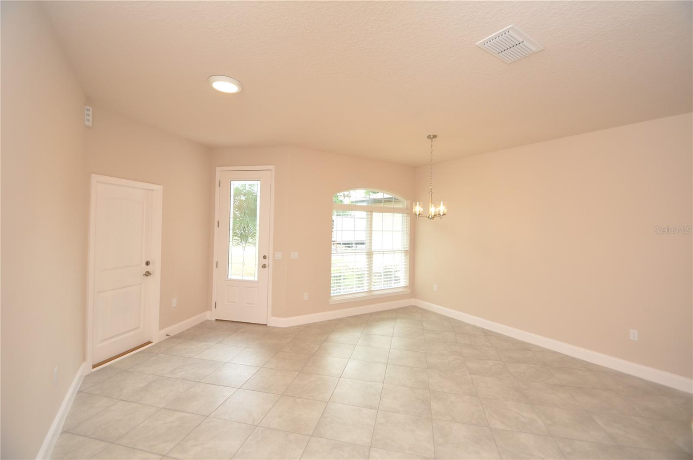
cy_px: 230
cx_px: 346
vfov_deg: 77.2
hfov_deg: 100.5
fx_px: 288
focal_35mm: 15
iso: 400
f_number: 5.6
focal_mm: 10
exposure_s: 1/125
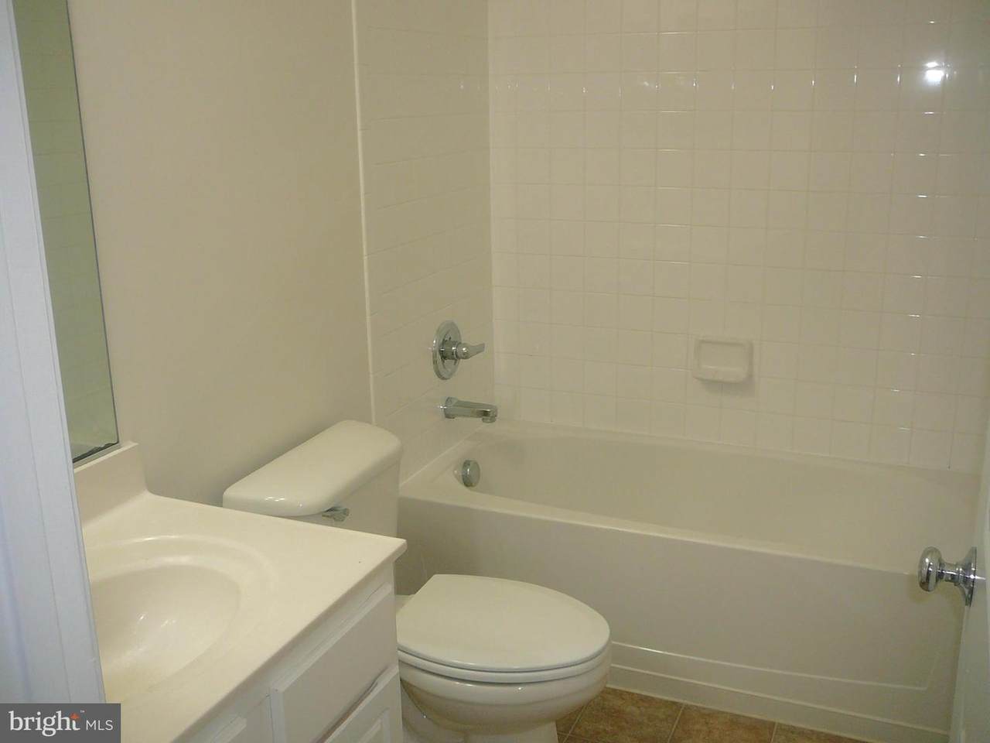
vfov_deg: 40.7
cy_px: 372
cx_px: 495
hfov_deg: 52.6
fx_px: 1001
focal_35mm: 35
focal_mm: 5.2
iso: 100
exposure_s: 1/30
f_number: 2.8
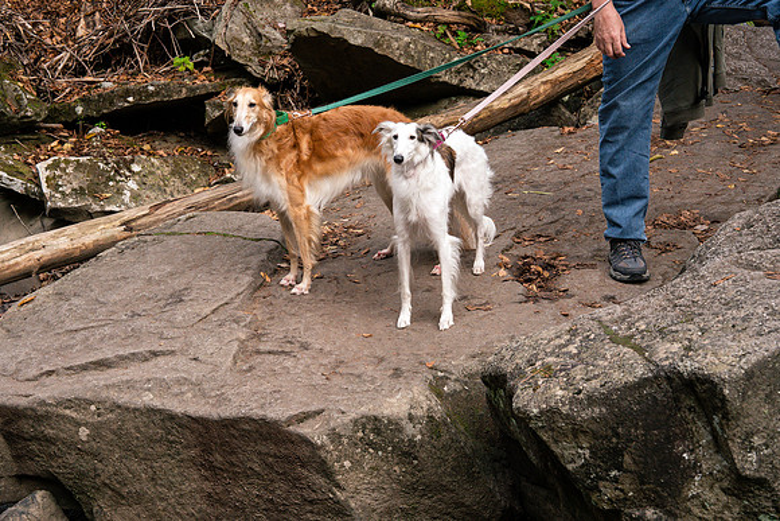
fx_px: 1517
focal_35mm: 70
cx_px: 390
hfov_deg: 28.8
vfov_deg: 19.5
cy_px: 260
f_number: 8
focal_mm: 70
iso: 2000
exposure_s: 1/250
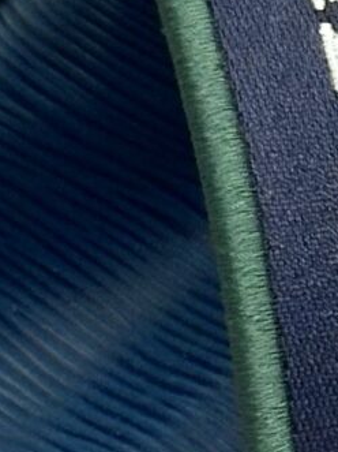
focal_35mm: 371
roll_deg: +2.7
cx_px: 915
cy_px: 440
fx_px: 4833
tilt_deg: -30.6
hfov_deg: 3.9
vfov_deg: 5.3
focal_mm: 6.86
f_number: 1.78
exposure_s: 1/50
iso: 160
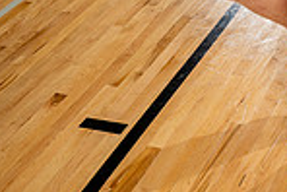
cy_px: -235
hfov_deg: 23.7
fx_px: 678
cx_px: 204
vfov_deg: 13.1
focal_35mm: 85
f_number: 8
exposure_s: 1/250
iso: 250
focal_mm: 28
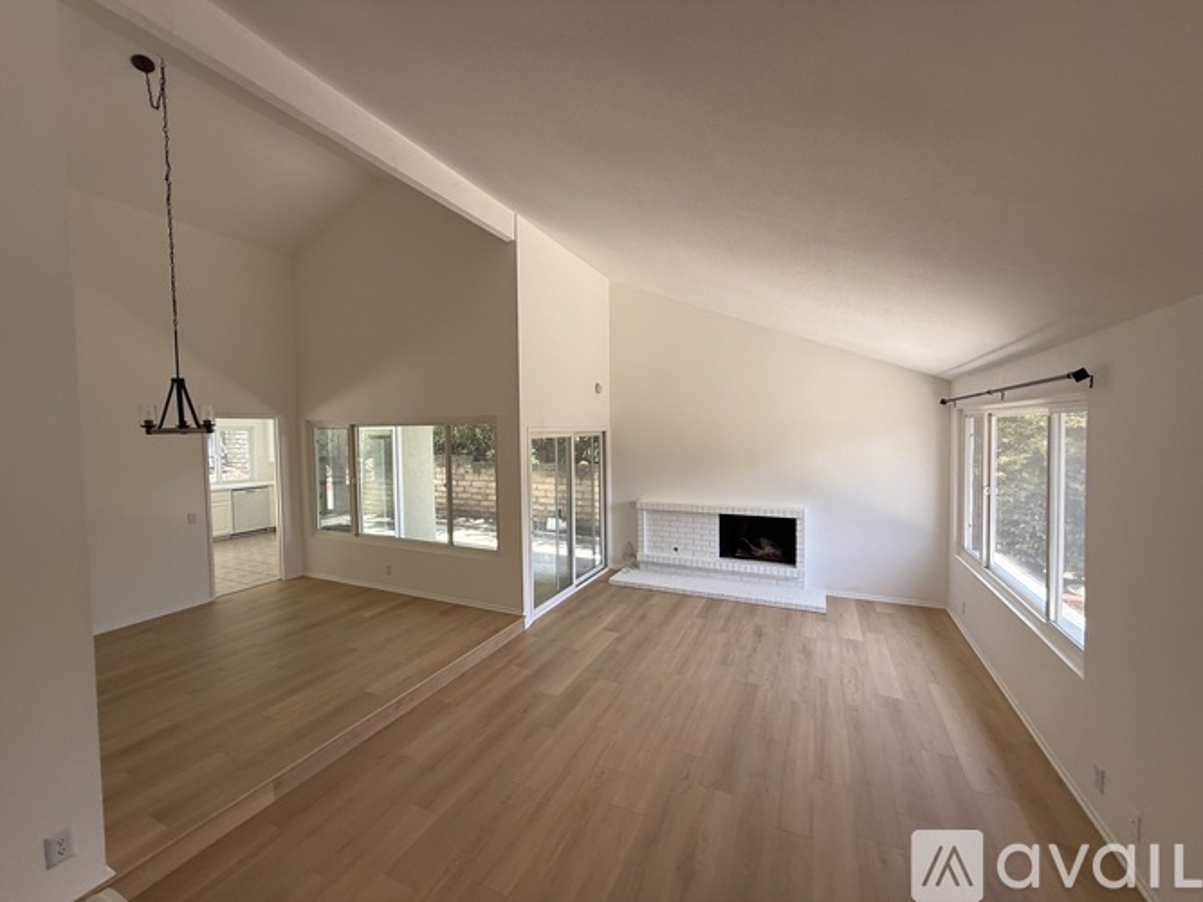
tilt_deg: -1.4
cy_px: 451
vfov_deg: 85.7
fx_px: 486
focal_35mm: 14
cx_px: 602
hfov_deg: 102.1
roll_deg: +0.9
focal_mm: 2.22
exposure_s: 1/149
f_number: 2.2
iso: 64
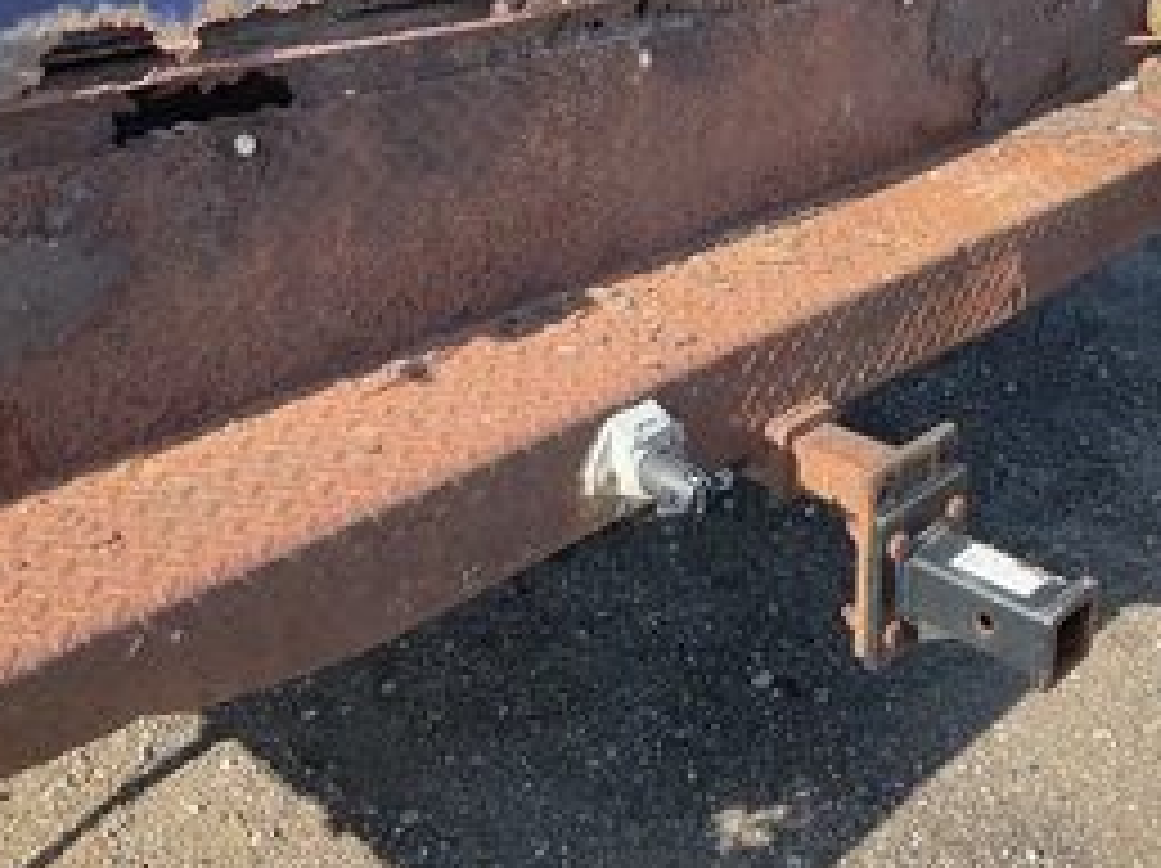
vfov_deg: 32.1
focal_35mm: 45
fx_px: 1508
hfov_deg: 41.3
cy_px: 373
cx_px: 814
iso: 25
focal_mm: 3
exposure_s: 1/556
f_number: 1.8
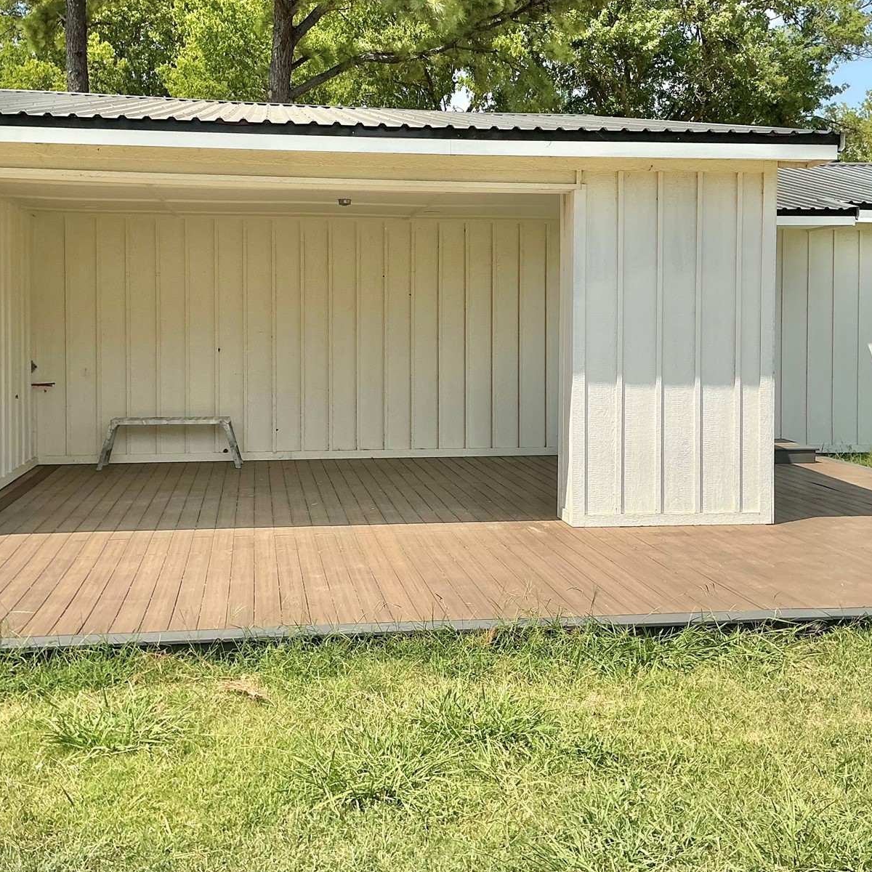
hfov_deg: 40.9
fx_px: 1168
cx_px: 440
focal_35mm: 41
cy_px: 358
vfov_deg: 40.8
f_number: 1.8
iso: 25
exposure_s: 1/1675
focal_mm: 3
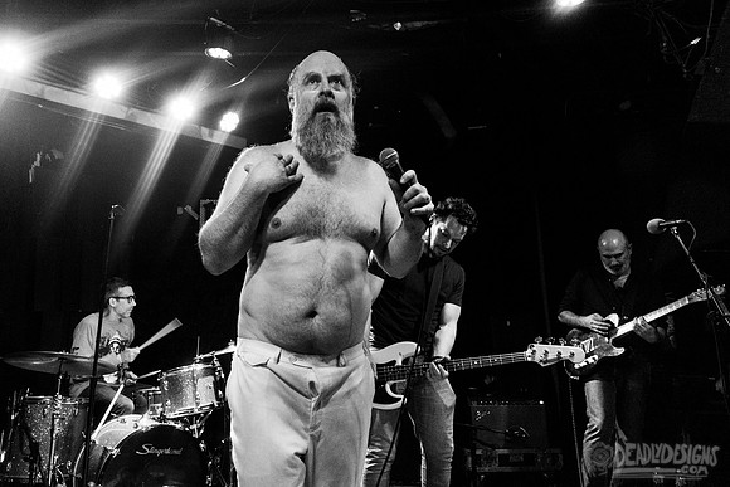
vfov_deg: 44.9
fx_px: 589
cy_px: 247
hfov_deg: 63.2
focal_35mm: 29
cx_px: 312
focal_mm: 24
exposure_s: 1/125
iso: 2500
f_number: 2.8
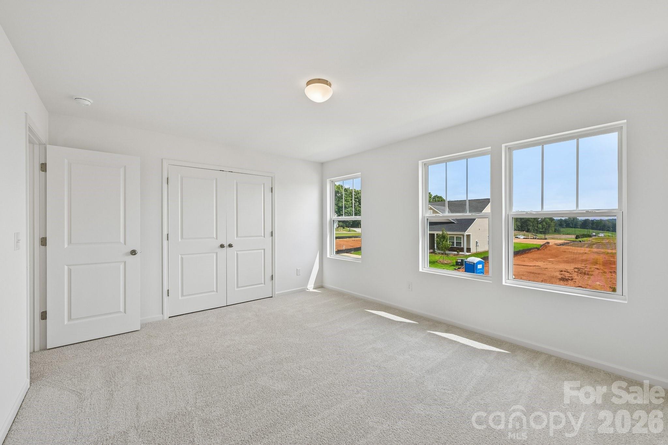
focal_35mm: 14
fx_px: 260
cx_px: 334
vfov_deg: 81.2
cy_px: 222
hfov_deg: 104.3
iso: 100
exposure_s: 1/50
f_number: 8
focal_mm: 14
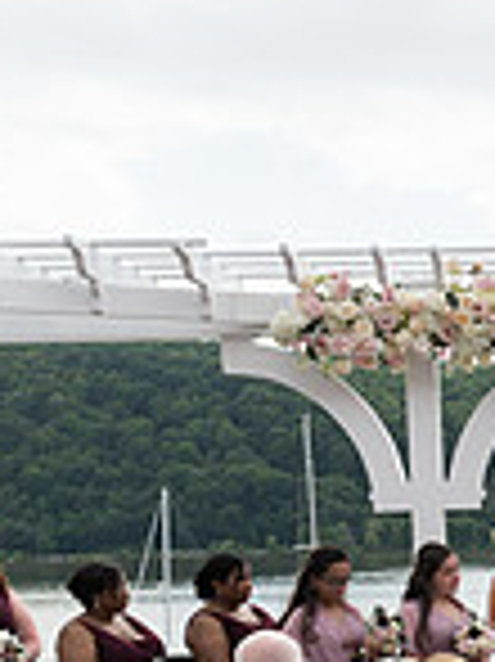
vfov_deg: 21.1
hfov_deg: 14.7
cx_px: 814
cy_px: 588
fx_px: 1738
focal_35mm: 91
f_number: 2.8
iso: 64
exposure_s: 1/1250
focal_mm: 24
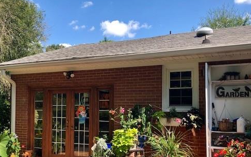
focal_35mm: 39
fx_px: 267
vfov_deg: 32.6
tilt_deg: +1.3
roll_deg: +0.2
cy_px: 100
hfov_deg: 50.3
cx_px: 112
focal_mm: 3.99
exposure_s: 1/873
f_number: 1.8
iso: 20
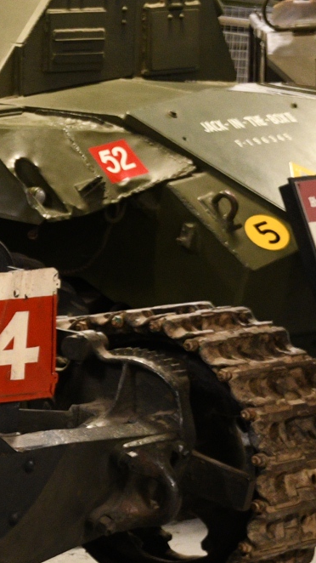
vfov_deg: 12.6
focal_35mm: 171
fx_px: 2549
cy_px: 371
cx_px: -581
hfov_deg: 6.5
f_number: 3.2
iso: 1000
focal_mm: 30
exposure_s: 1/25
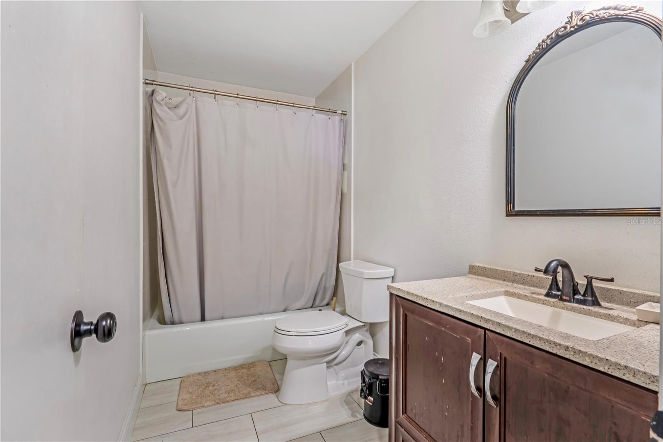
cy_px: 221
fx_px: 304
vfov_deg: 72.0
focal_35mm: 16
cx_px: 332
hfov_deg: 95.0
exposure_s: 1/60
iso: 250
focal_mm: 11
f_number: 9
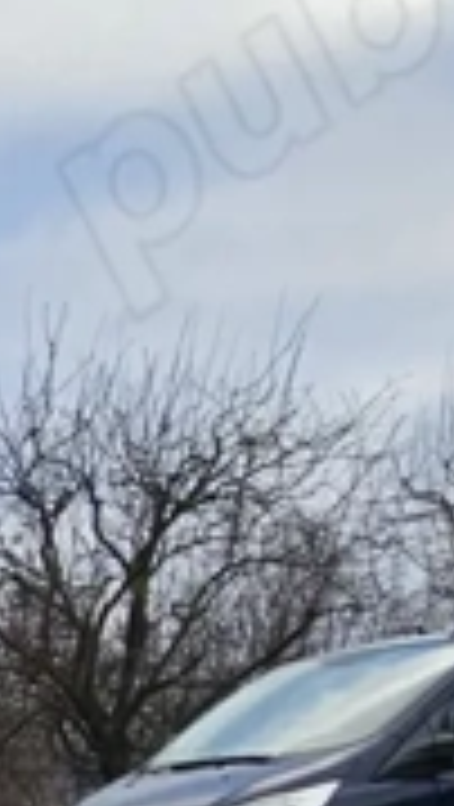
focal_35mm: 79
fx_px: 1687
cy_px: 1126
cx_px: -1043
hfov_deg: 9.9
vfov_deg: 23.0
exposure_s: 1/887
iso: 50
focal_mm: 2.2
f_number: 2.2
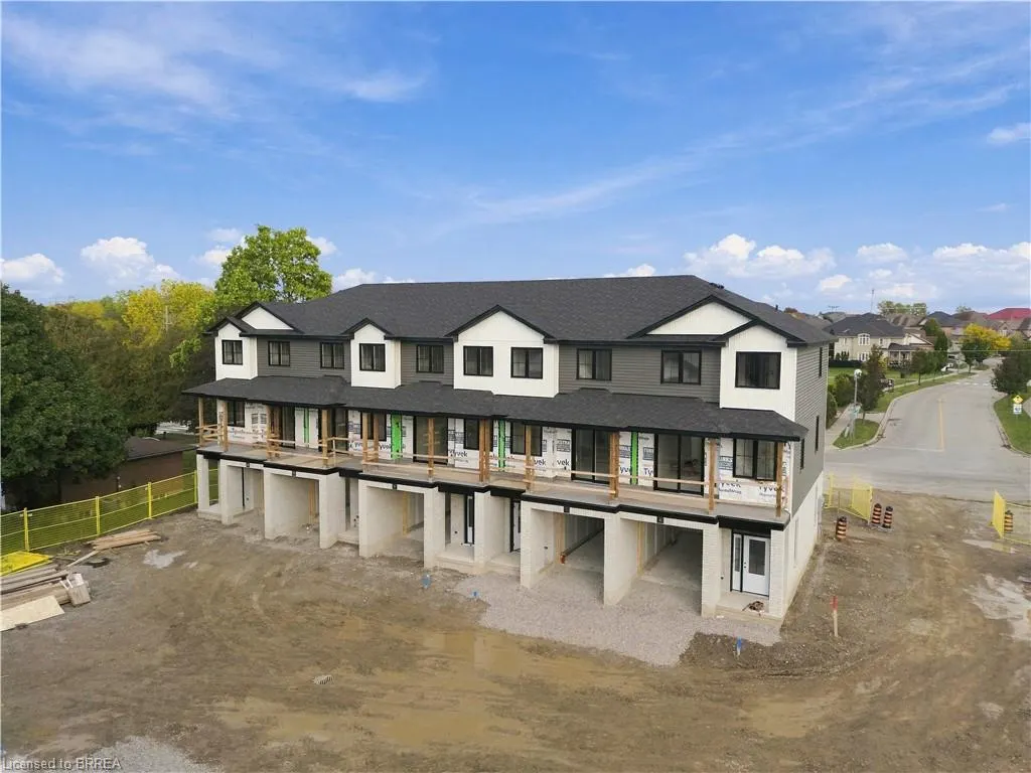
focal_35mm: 24
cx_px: 516
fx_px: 715
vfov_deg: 56.8
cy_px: 386
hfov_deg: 71.6
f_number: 1.7
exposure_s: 1/725
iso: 100
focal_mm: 6.7
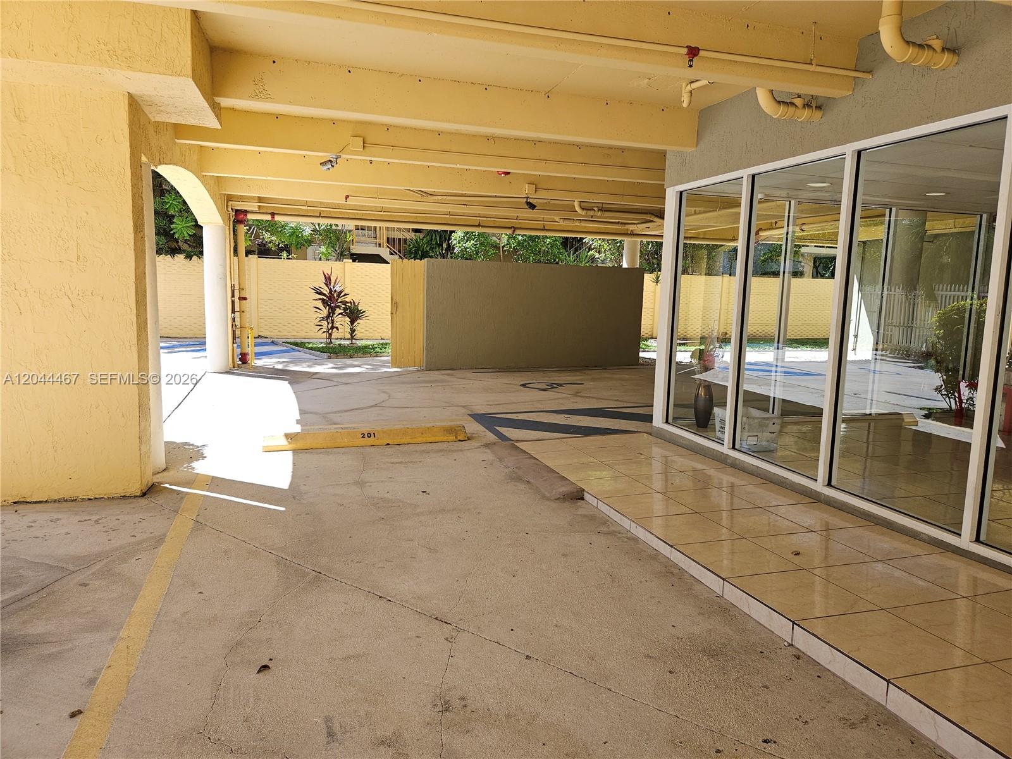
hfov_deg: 73.9
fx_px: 672
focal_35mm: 23
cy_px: 380
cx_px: 506
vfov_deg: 58.9
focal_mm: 5.4
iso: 25
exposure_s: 1/390
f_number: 1.8
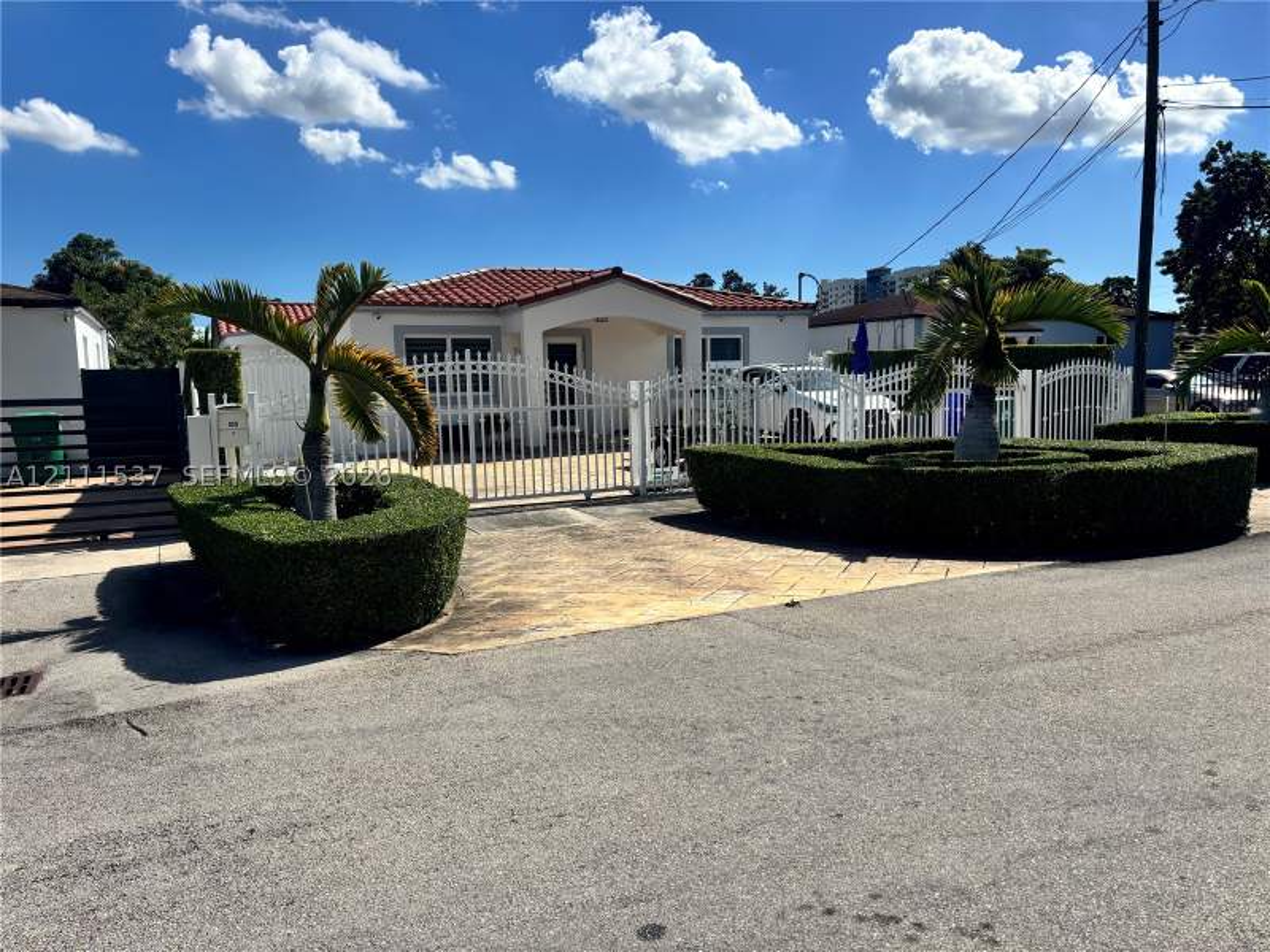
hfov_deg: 67.3
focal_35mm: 26
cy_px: 476
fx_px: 954
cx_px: 635
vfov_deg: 53.1
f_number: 1.6
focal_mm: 5.96
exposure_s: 1/5076
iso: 50
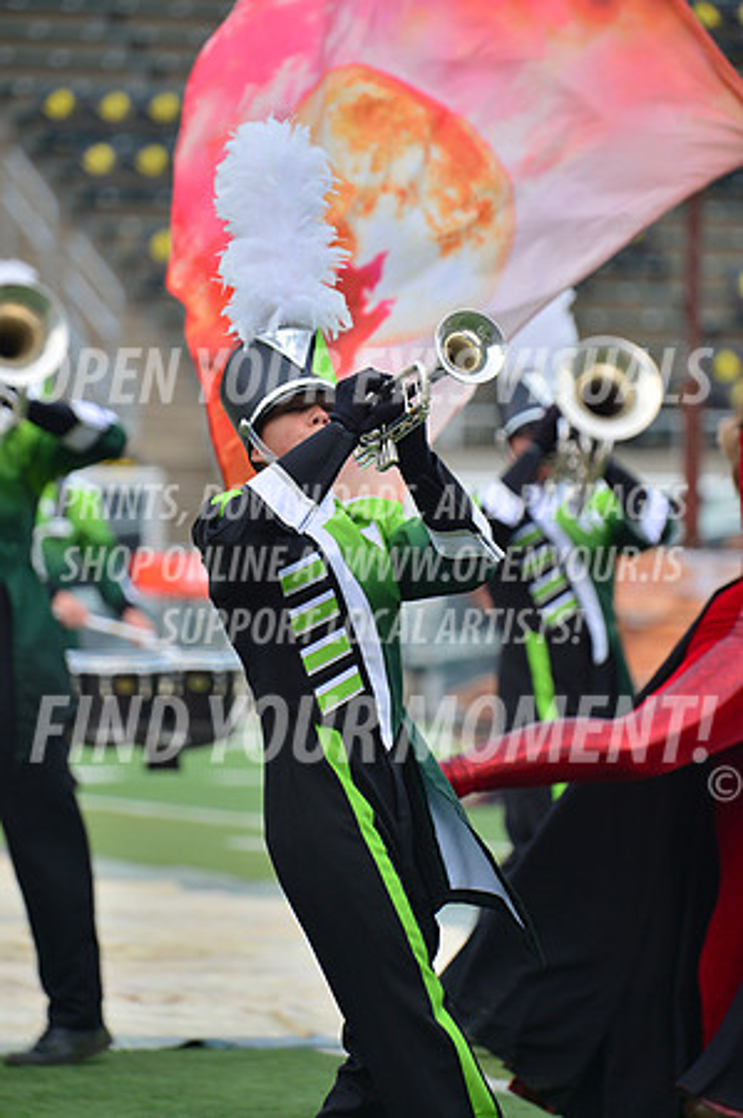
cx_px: 372
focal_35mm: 290
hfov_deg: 4.7
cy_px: 559
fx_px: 8998
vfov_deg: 7.1
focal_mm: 290
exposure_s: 1/640
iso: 200
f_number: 5.6
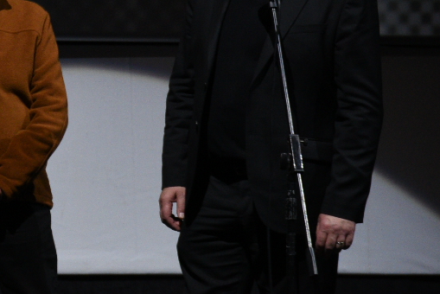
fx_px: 4084
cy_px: 158
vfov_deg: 4.1
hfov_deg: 6.1
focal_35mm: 334
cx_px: -228
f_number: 4
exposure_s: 1/250
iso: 1600
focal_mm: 105
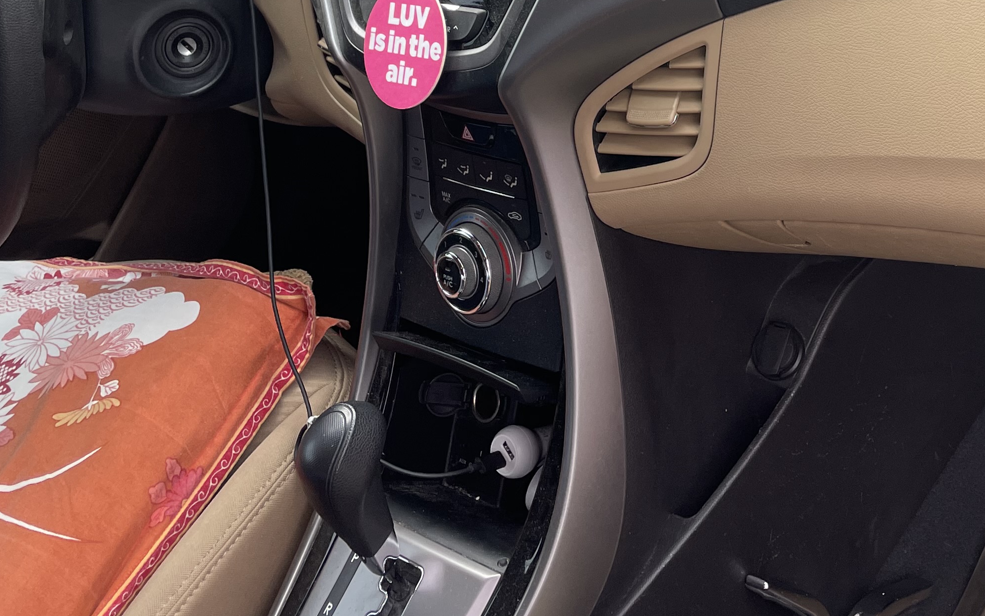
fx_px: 1503
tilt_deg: -26.4
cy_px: -121
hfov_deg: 35.7
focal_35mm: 56
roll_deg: +21.9
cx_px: 705
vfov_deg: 21.5
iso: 32
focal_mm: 4.2
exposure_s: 1/307
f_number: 1.6
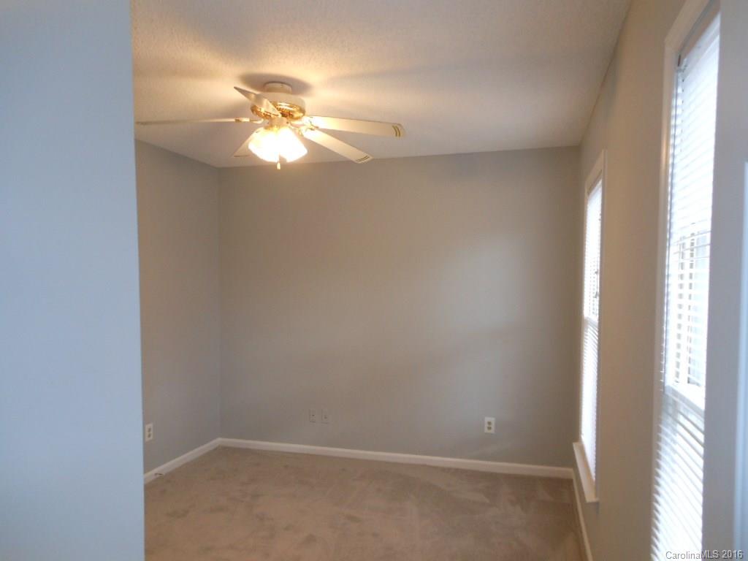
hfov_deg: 69.4
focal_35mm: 25
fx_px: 540
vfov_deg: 54.9
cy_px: 280
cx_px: 374
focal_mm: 4.5
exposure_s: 1/30
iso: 250
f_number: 3.2
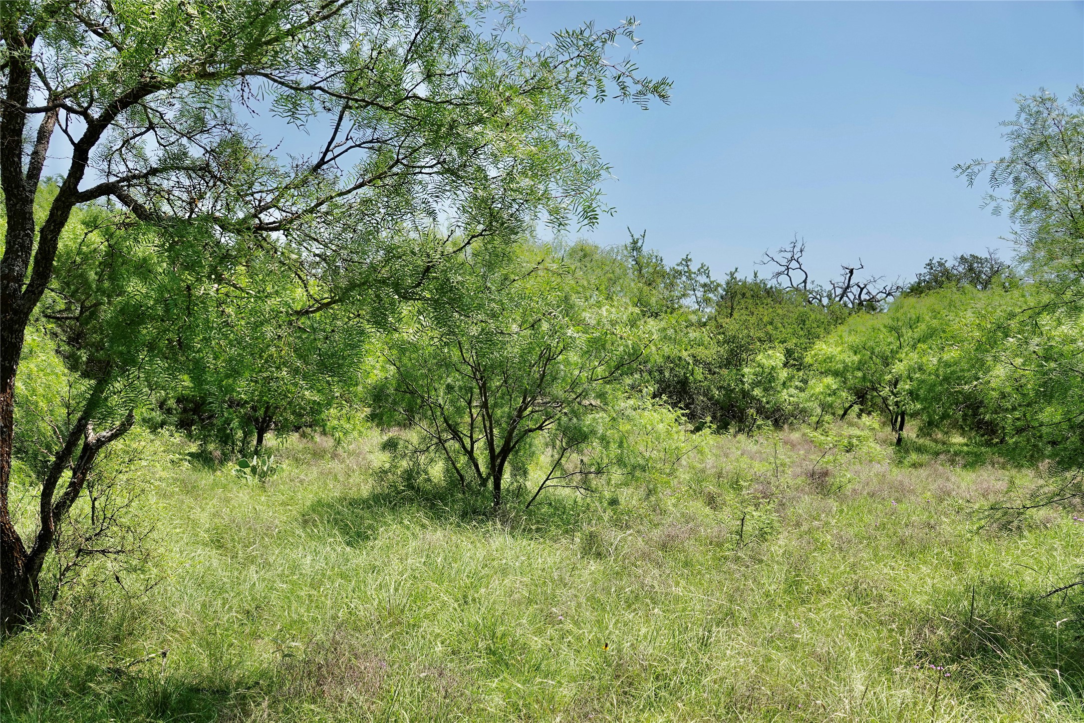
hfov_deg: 54.4
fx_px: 1054
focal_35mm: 35
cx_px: 542
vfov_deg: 37.9
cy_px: 362
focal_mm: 12.96
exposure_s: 1/640
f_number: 4
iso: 100
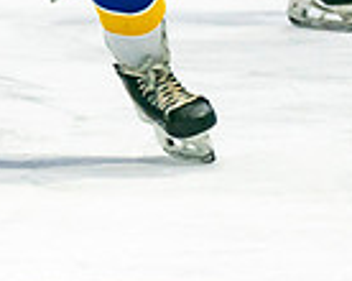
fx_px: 11339
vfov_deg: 1.4
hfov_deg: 1.8
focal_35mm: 1090
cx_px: -200
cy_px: -83
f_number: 2.8
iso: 320
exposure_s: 1/640
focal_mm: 140
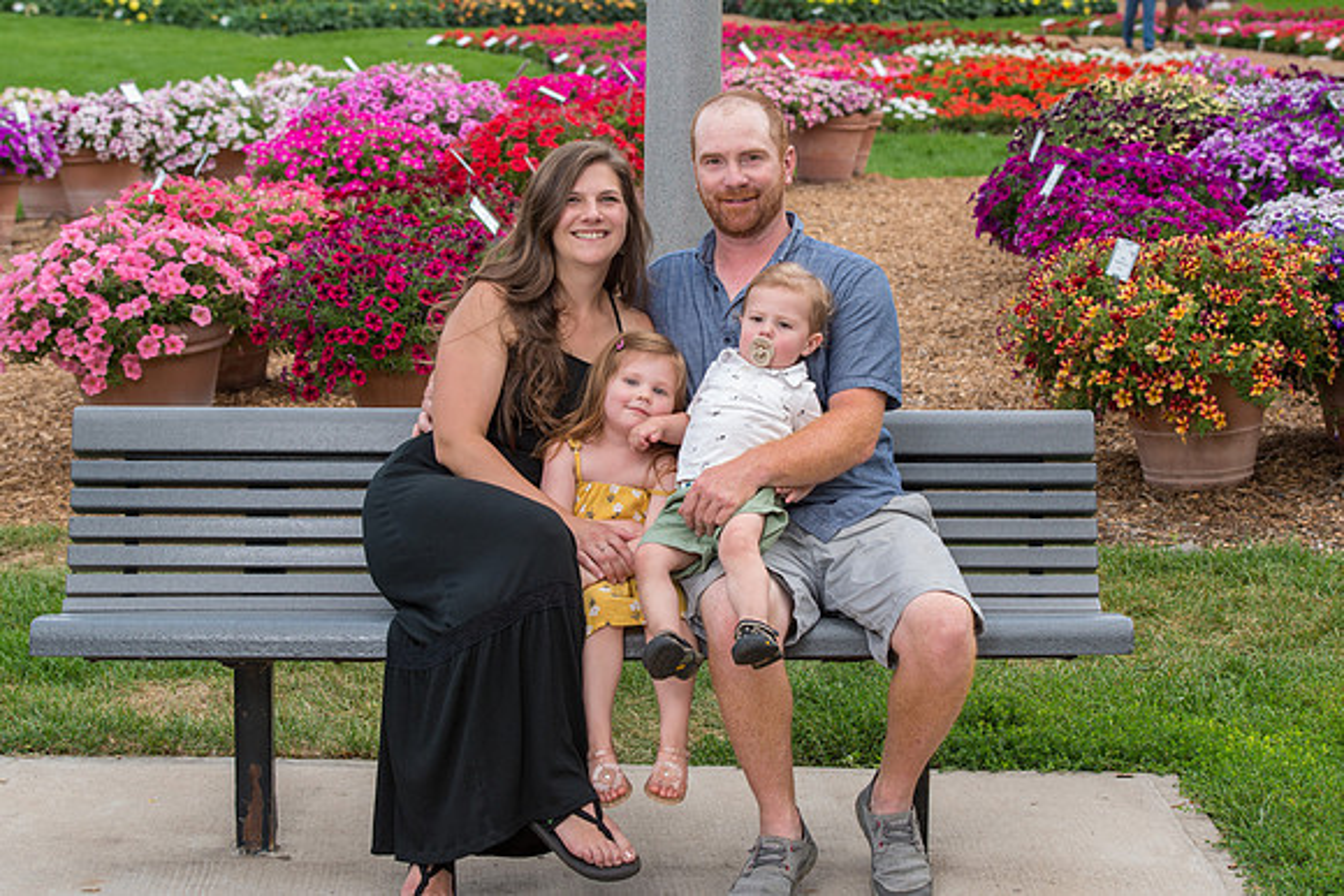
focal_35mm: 88
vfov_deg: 15.5
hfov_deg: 23.1
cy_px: 370
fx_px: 3292
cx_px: 691
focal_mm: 70
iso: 400
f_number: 6.3
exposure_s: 1/250
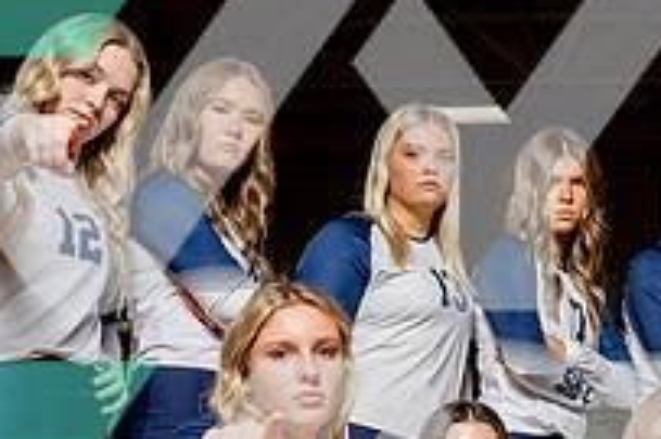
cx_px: 631
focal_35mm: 68
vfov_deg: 18.9
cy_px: 528
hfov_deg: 28.2
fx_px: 1248
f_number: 8
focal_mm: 20
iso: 250
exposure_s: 1/250
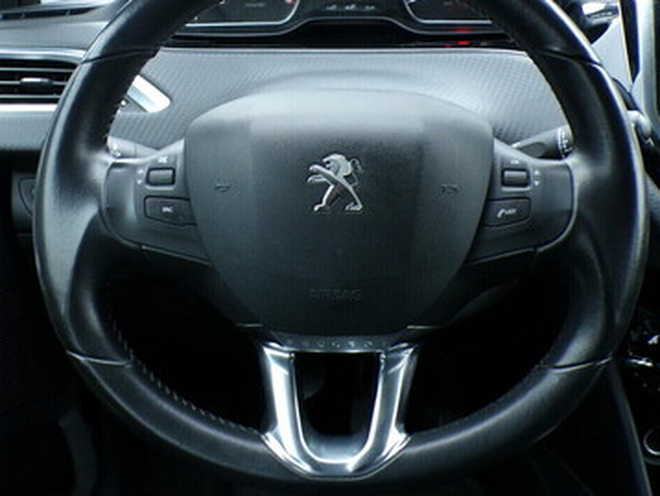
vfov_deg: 33.5
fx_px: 820
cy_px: 183
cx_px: 336
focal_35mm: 43
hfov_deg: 43.8
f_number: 3.1
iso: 200
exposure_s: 1/25
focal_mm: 5
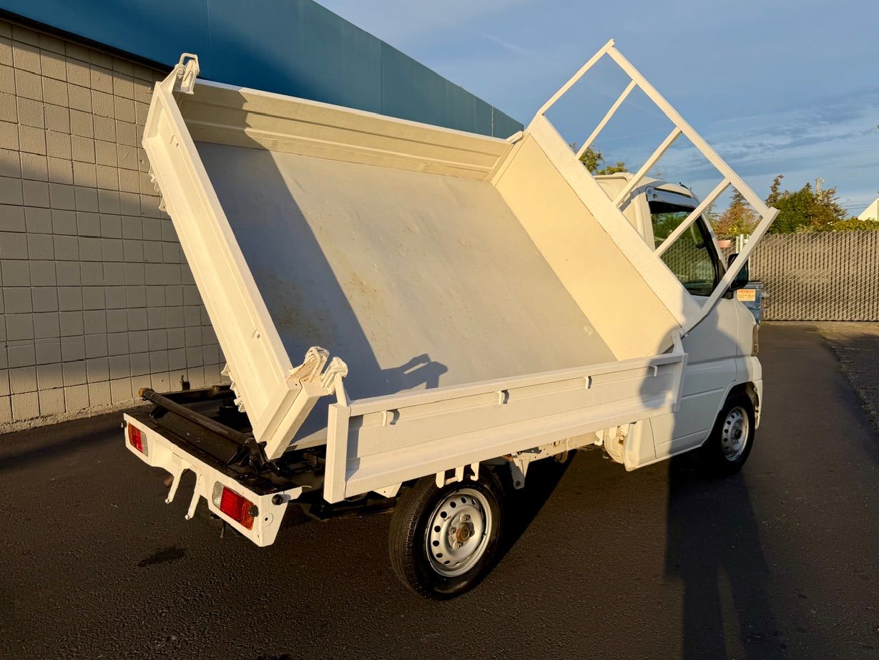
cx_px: 457
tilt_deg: -5.1
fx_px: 635
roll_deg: +1.8
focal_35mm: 25
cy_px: 337
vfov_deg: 54.9
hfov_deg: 69.4
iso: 80
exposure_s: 1/5319
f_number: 1.78
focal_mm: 6.76
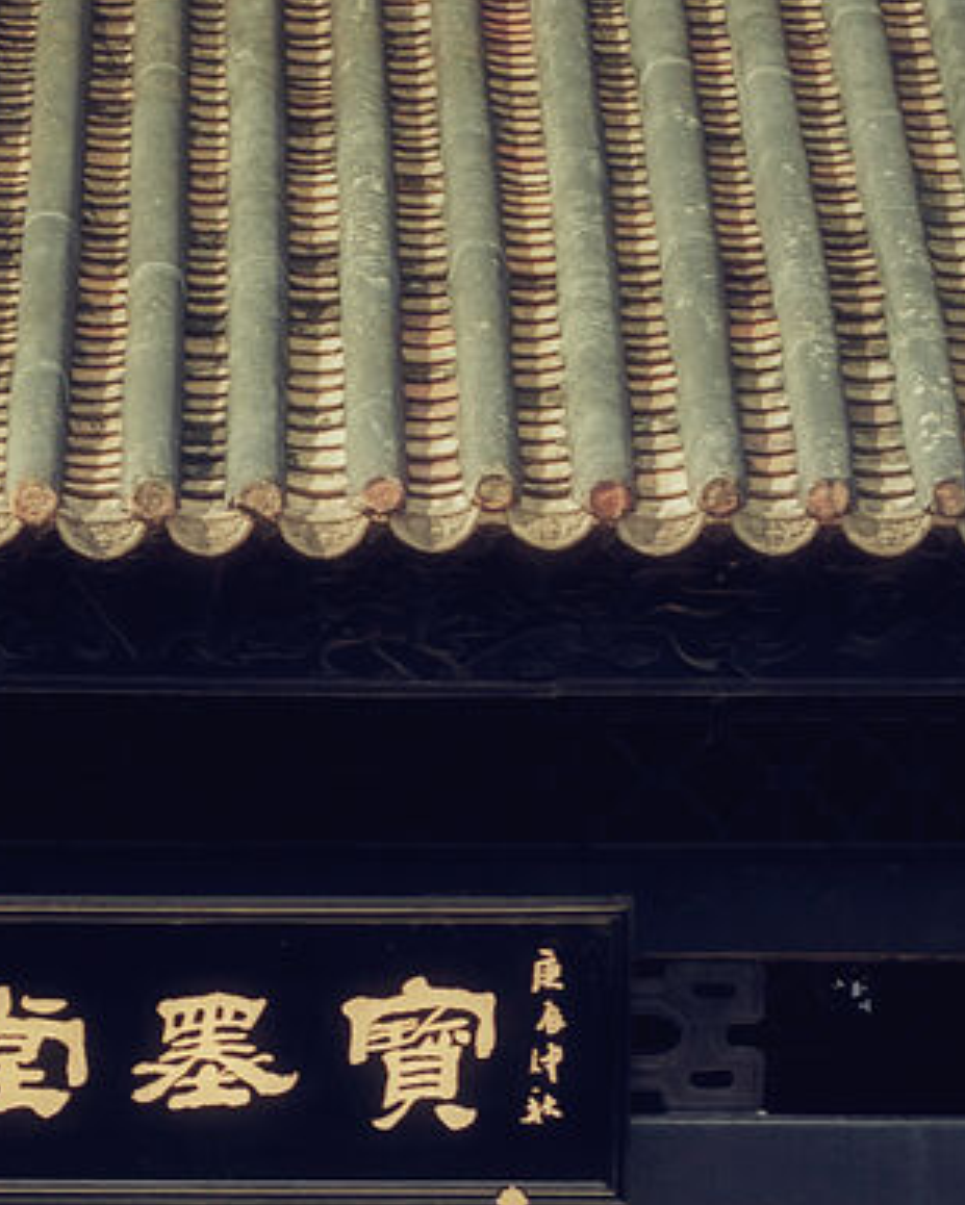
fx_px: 7815
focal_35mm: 219
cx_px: 206
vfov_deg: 8.7
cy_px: 1377
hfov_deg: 7.1
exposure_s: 1/80
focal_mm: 50
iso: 200
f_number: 8
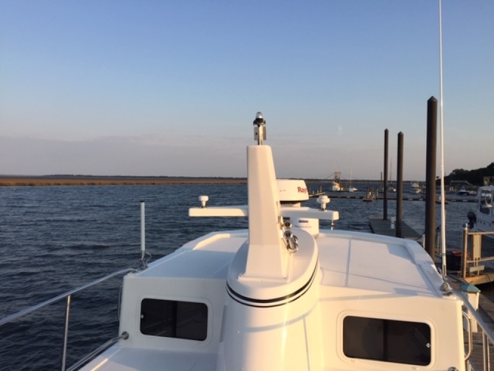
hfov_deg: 61.7
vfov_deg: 48.2
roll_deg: -2.8
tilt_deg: -0.2
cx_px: 247
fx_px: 414
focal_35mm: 29
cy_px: 186
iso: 32
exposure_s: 1/1014
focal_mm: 4.15
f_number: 2.2
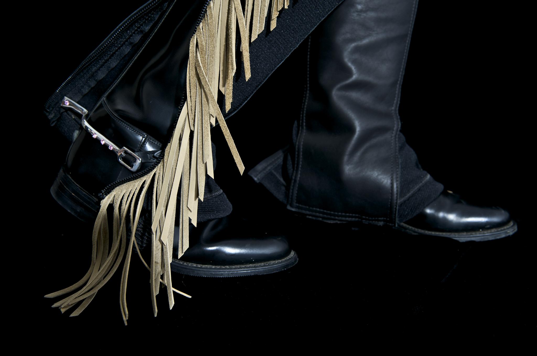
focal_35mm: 38
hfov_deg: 50.8
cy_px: 178
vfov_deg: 34.9
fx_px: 566
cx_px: 268
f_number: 7.1
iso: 200
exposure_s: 1/125
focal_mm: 38
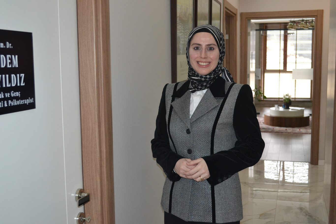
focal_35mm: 45
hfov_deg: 43.6
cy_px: 112
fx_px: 420
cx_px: 168
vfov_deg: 29.9
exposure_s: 1/60
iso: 1800
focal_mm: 30
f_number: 4.5
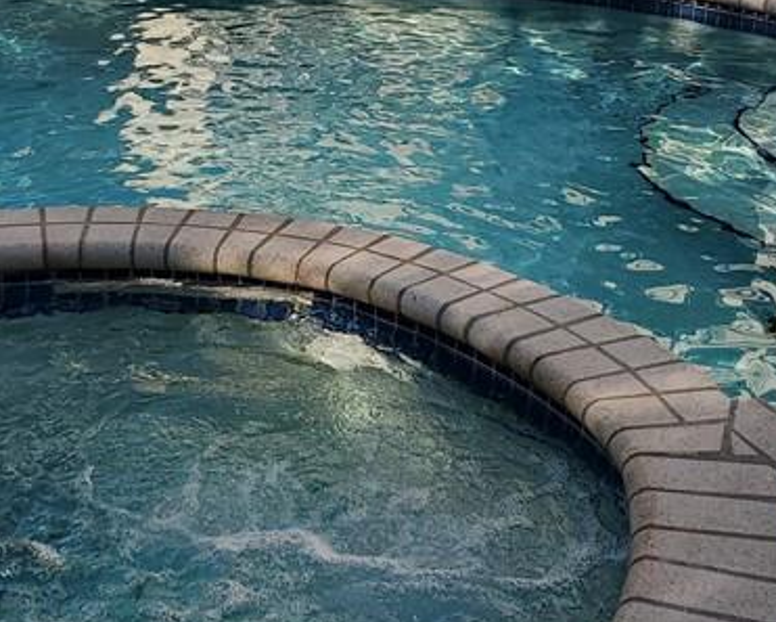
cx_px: 266
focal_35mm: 70
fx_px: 1608
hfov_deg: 27.0
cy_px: 247
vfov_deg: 21.8
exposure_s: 1/634
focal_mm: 4.3
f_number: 2.4
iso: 50
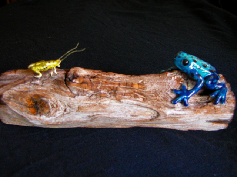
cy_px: 88
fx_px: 370
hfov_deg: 35.5
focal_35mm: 54
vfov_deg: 27.0
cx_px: 118
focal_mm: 13.7
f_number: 3.1
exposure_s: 1/4.1
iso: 154
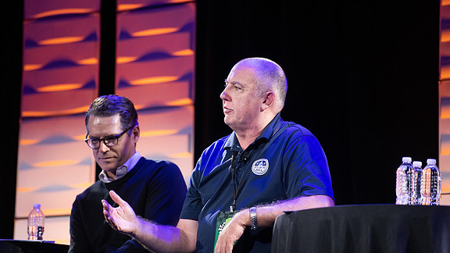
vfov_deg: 5.8
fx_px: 2518
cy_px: 127
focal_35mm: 211
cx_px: 226
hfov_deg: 10.2
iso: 1600
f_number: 3.2
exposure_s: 1/320
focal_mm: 200
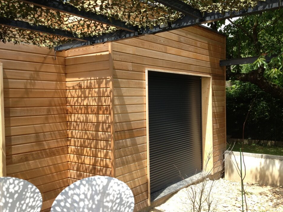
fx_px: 311
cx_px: 146
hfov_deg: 49.0
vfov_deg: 37.7
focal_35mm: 38
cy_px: 109
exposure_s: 1/905
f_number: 2.4
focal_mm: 4.28
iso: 64
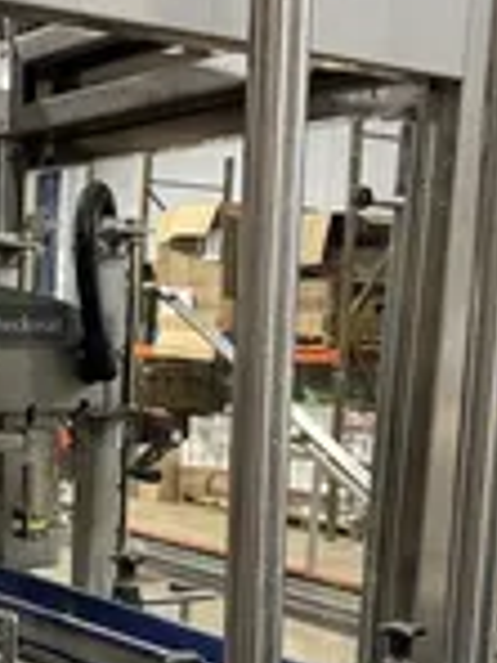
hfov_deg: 21.6
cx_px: -27
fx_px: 1244
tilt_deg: -6.6
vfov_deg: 29.3
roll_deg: -1.9
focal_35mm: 65
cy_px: 502
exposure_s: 1/60
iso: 320
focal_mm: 6.76
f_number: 1.78
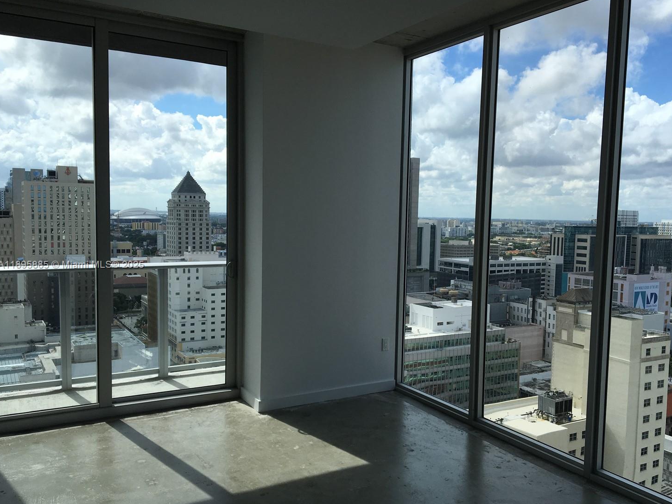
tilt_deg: -4.5
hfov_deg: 56.7
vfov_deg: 44.2
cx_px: 367
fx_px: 621
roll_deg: -1.6
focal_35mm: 32
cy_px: 265
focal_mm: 4.15
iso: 25
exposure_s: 1/905
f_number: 2.2
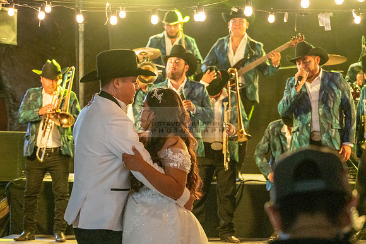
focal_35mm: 160
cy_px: 150
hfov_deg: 12.8
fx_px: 1630
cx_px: 140
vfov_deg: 8.6
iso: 2500
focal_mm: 130
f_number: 7.1
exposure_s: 1/80
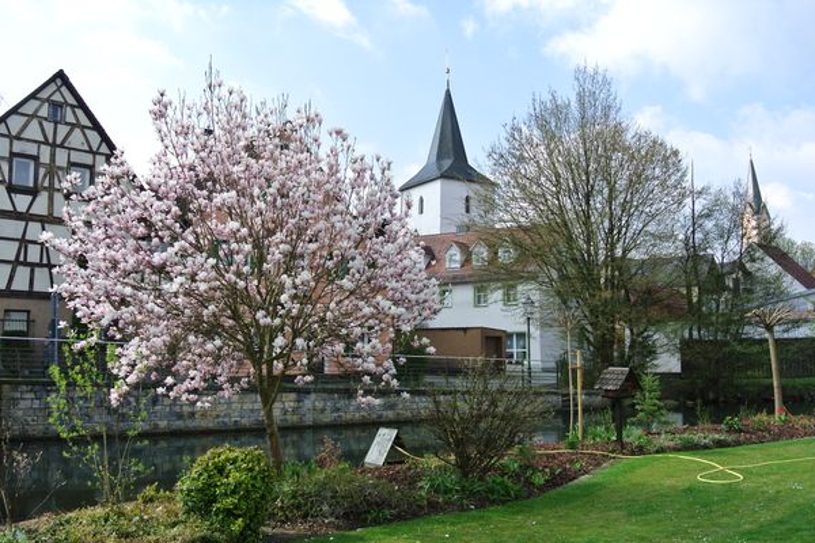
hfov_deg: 58.7
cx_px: 408
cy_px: 272
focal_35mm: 32
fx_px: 724
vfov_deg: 41.1
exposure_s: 1/500
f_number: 4.5
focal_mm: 12
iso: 100
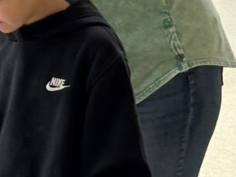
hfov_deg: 11.2
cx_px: -114
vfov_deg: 8.4
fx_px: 1159
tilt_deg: -5.7
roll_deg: +0.7
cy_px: -129
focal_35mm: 170
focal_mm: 6.86
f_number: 1.78
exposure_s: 1/60
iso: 250
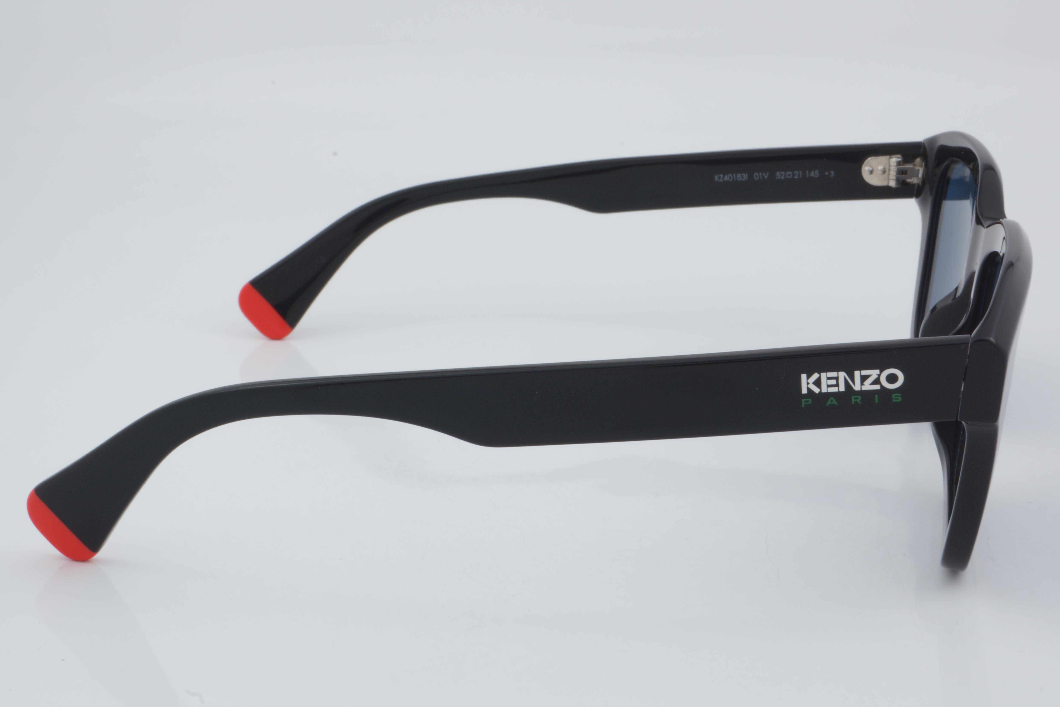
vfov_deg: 18.2
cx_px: 530
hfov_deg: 27.0
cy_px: 354
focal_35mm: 75
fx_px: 2208
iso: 100
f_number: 32
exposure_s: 1/3
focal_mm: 50
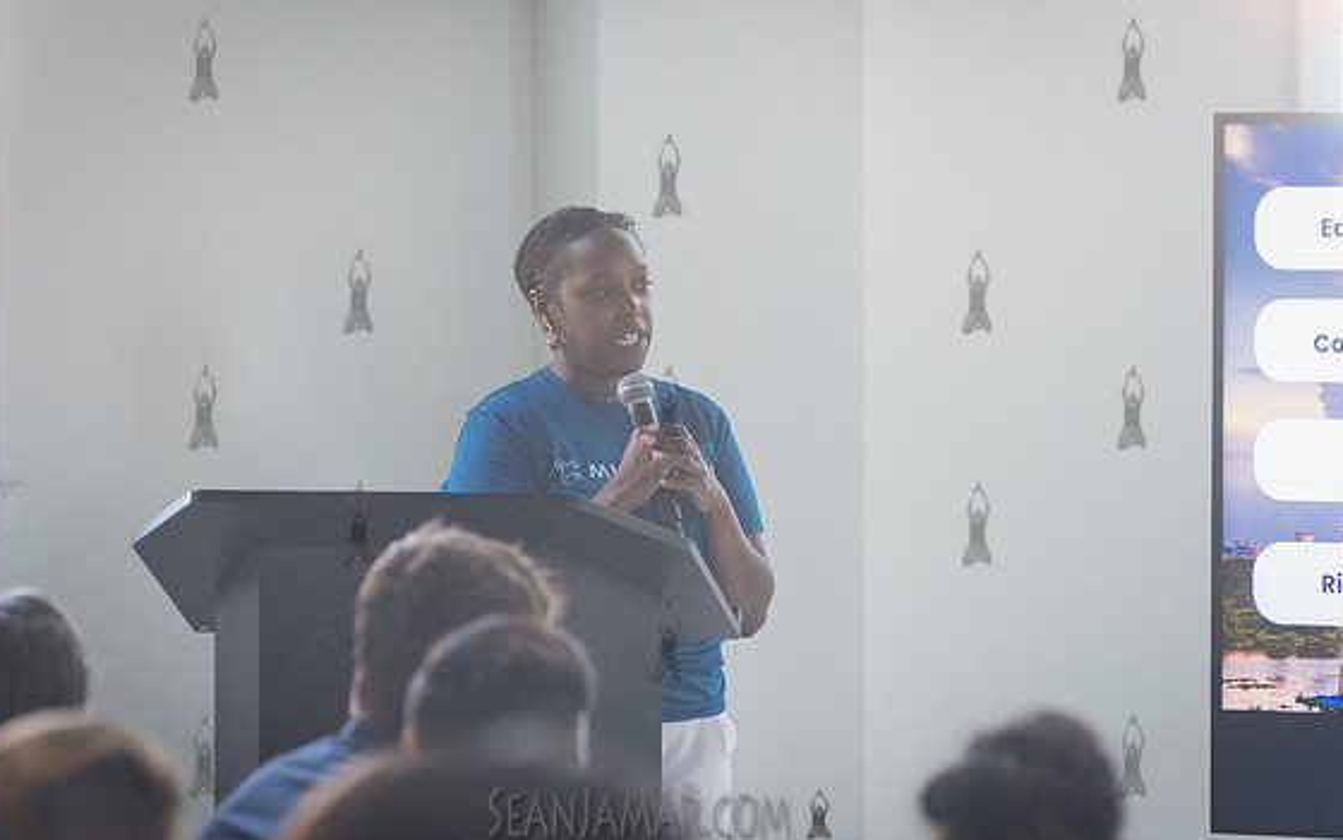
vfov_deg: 6.2
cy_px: 407
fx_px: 7723
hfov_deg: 9.9
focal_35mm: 211
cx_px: 667
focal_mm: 200
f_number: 4
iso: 4000
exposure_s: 1/320
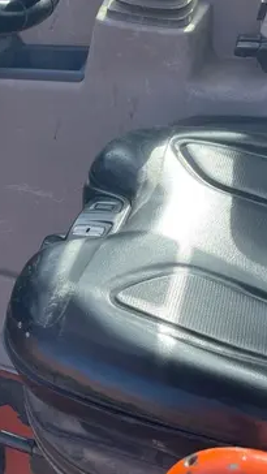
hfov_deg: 21.0
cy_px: 118
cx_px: 73
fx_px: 717
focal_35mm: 57
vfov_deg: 35.8
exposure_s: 1/818
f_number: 1.6
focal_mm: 4.2
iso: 32
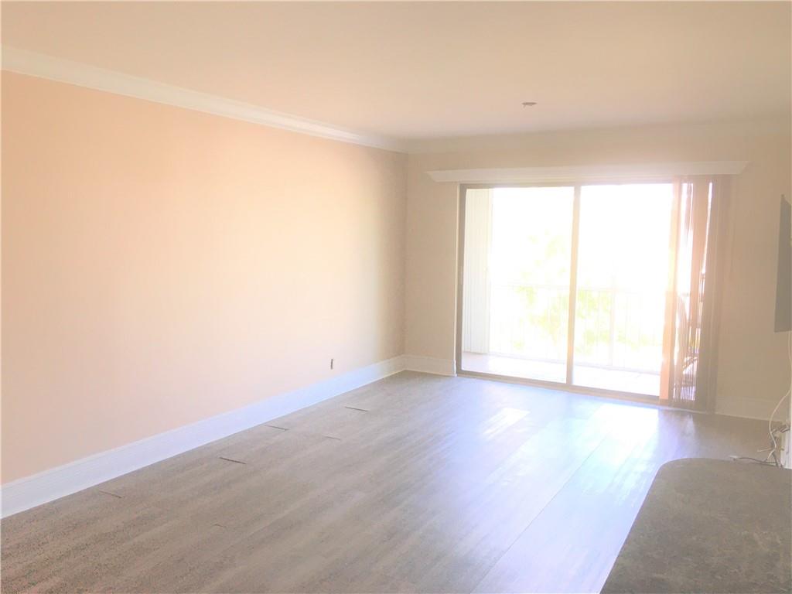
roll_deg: -1.1
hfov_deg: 61.7
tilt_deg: -6.2
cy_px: 297
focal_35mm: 29
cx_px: 396
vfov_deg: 48.2
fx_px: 664
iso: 40
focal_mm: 4.15
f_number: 2.2
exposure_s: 1/30
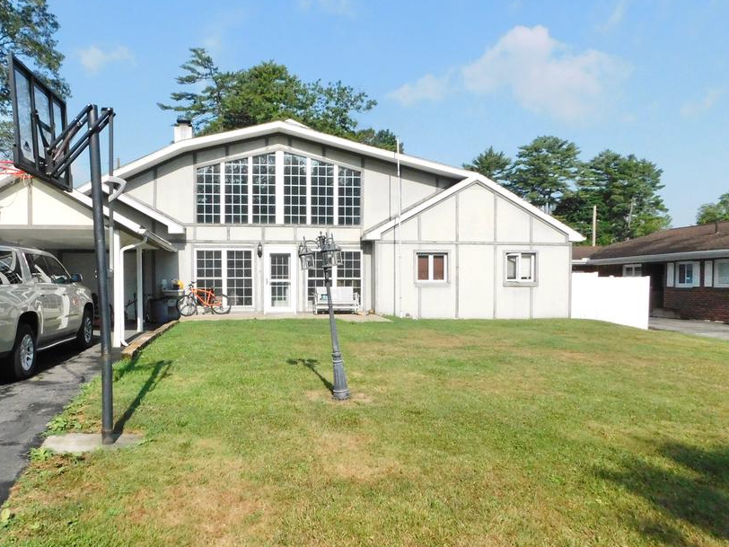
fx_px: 611
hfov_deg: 61.3
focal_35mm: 29
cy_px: 309
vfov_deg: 48.1
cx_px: 307
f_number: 6
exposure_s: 1/1500
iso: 400
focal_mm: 4
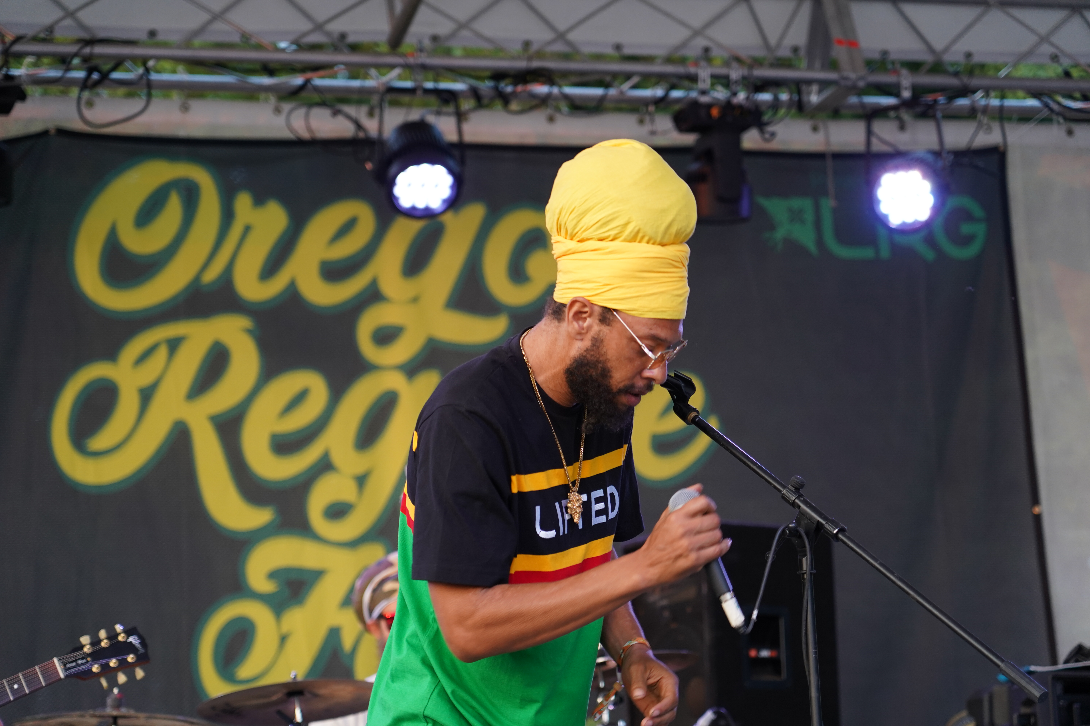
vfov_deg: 13.0
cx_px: 545
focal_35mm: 105
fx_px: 3179
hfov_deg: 19.5
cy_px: 363
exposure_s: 1/160
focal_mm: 105
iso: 1000
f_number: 4
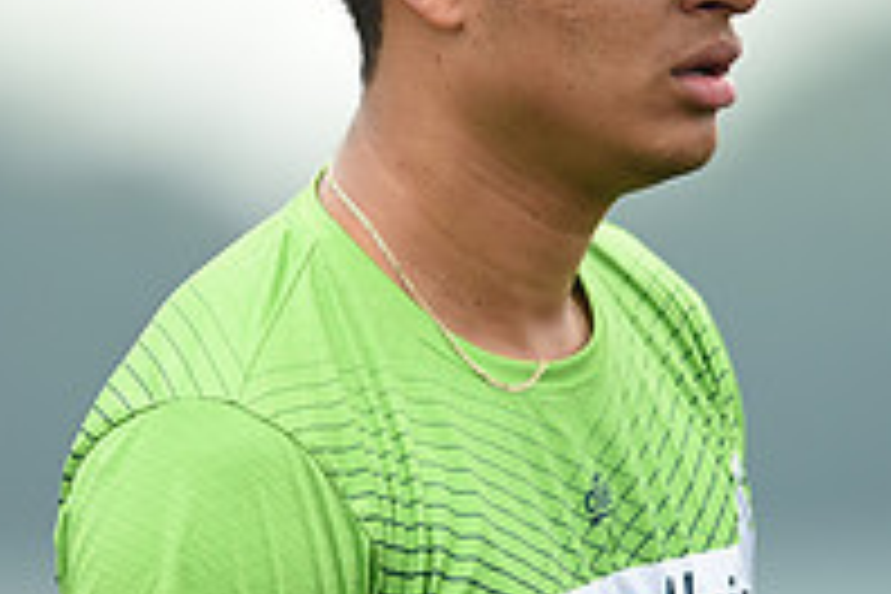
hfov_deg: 1.8
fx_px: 28980
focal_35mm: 1171
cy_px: 416
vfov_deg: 1.2
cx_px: 428
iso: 500
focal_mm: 400
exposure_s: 1/1000
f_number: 2.8
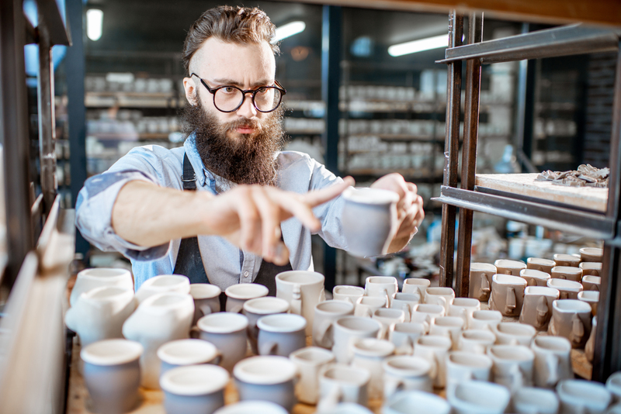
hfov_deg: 54.4
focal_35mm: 35
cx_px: 310
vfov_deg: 37.9
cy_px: 207
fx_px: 604
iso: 200
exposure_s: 1/160
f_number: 2
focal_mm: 35
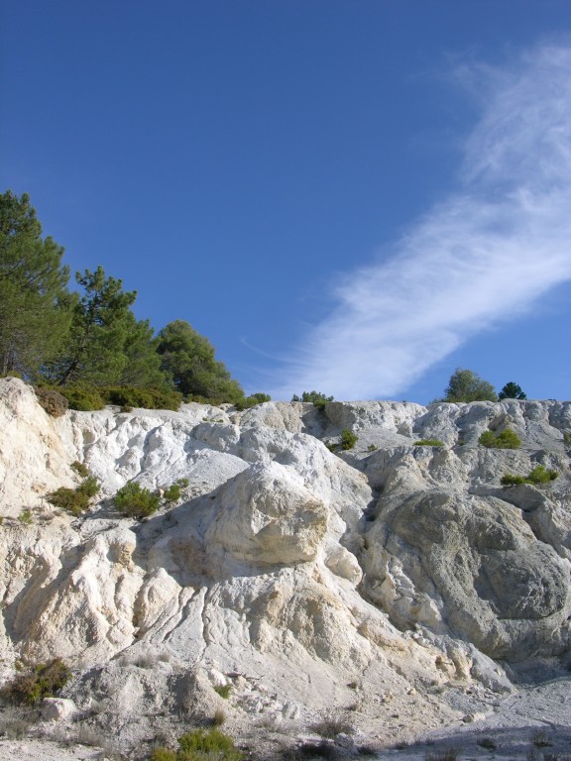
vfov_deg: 52.6
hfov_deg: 40.7
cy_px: 380
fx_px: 770
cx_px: 286
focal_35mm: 35
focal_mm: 8.9
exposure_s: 1/228
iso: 50
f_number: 6.3
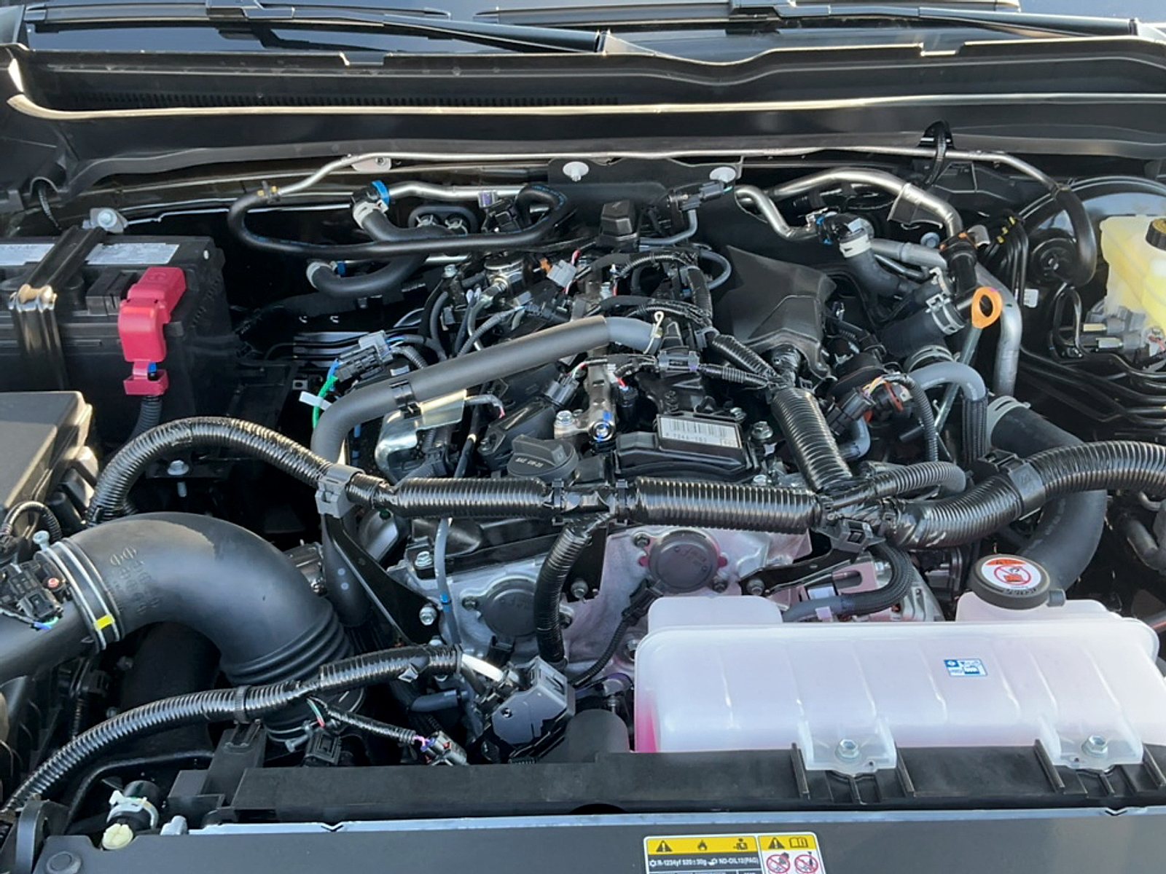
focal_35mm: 30
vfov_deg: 46.8
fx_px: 1011
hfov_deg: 60.0
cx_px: 583
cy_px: 437
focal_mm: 3
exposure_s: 1/100
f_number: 1.8
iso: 50
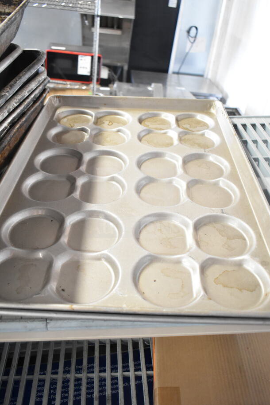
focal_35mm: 32
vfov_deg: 59.5
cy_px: 202
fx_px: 354
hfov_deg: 41.7
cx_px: 135
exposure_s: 1/30
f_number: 3.8
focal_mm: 21
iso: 2200
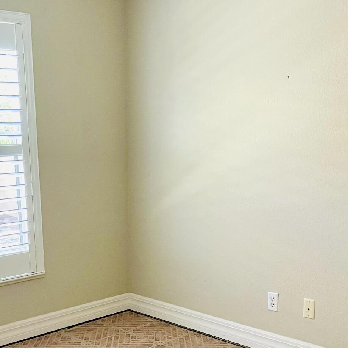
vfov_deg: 32.8
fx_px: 569
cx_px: 109
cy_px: 291
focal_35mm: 50
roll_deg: +1.5
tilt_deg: -13.8
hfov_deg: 33.6
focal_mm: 4.2
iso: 125
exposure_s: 1/78
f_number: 1.6
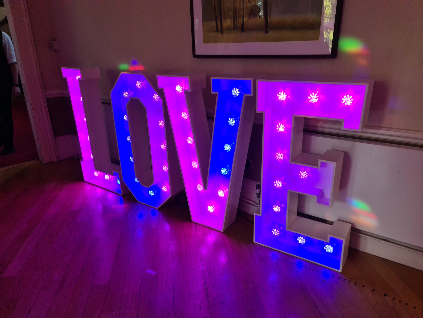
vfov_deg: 54.9
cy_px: 159
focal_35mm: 25
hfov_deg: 69.4
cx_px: 212
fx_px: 305
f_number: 1.8
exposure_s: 1/50
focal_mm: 7
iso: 80
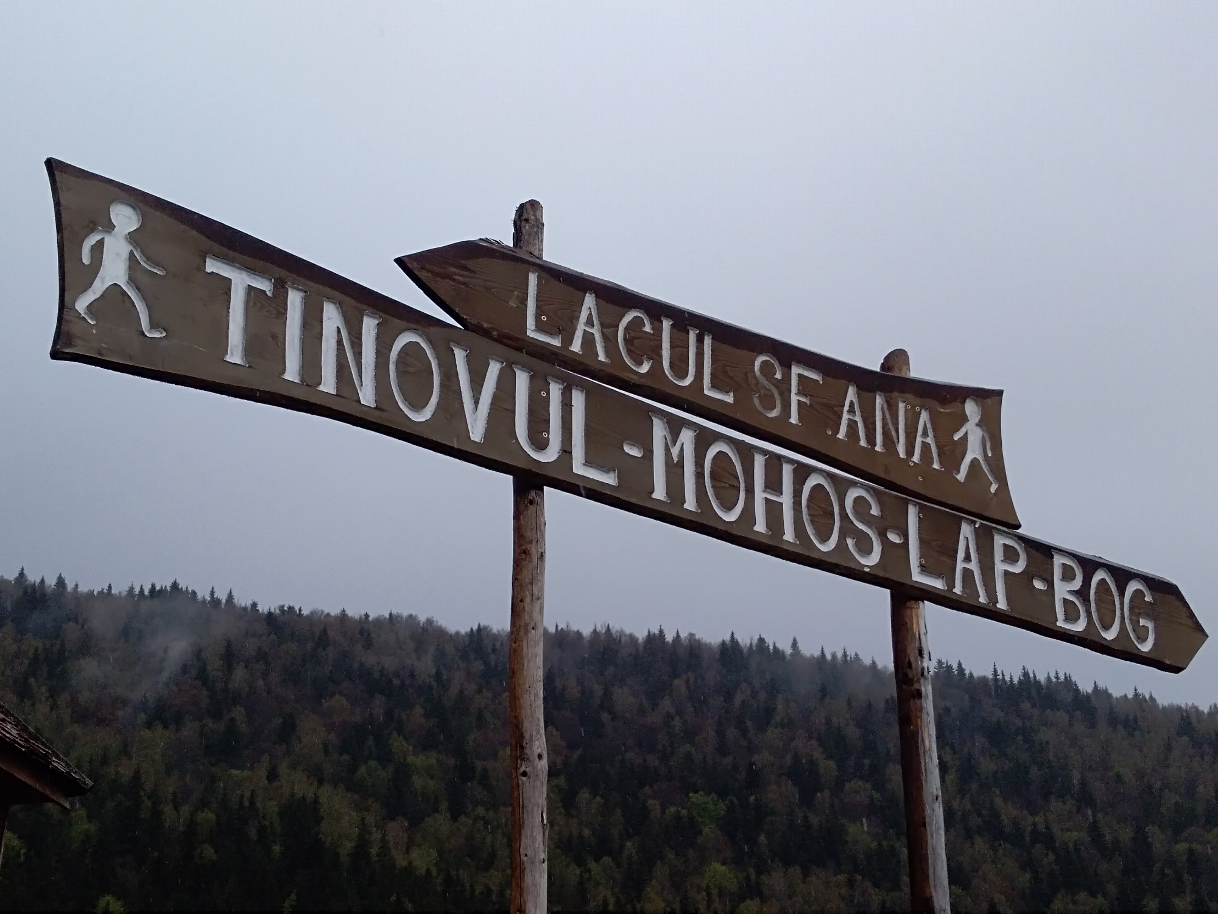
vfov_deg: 53.1
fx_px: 915
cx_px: 609
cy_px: 457
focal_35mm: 26
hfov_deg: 67.3
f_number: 2
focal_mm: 3.52
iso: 100
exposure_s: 1/871
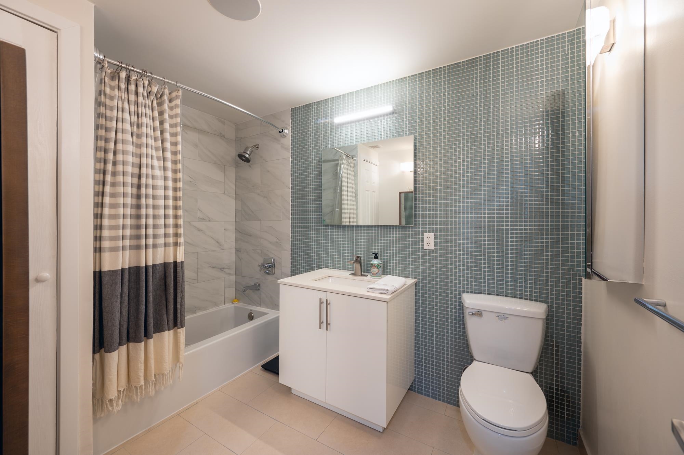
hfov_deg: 104.3
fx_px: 266
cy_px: 228
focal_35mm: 14
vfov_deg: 81.1
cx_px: 342
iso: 100
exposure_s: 1
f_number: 8
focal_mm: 14
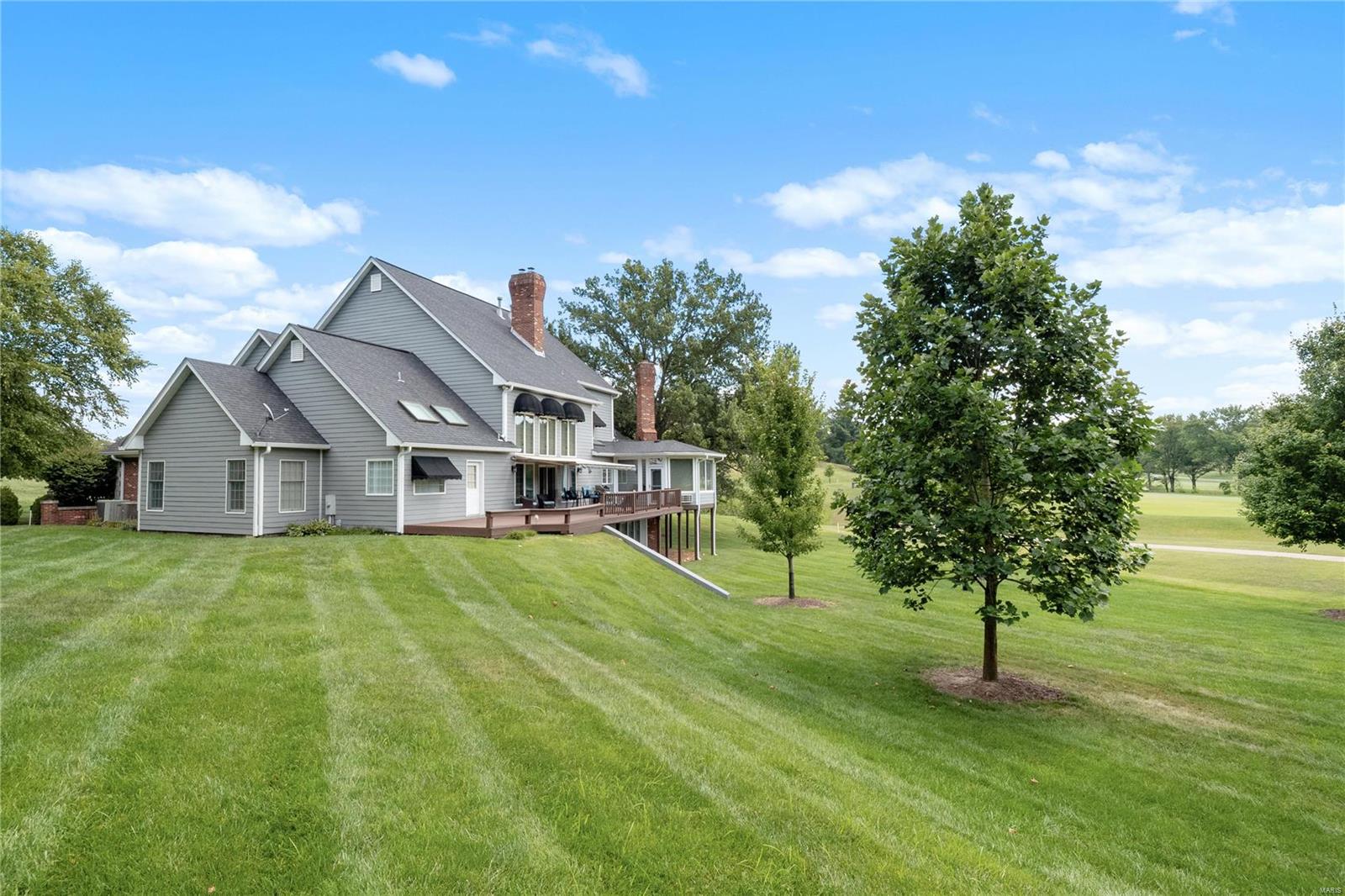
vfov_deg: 73.7
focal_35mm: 16
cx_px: 672
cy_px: 448
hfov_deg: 96.7
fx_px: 598
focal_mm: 8
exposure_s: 1/250
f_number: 8
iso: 400
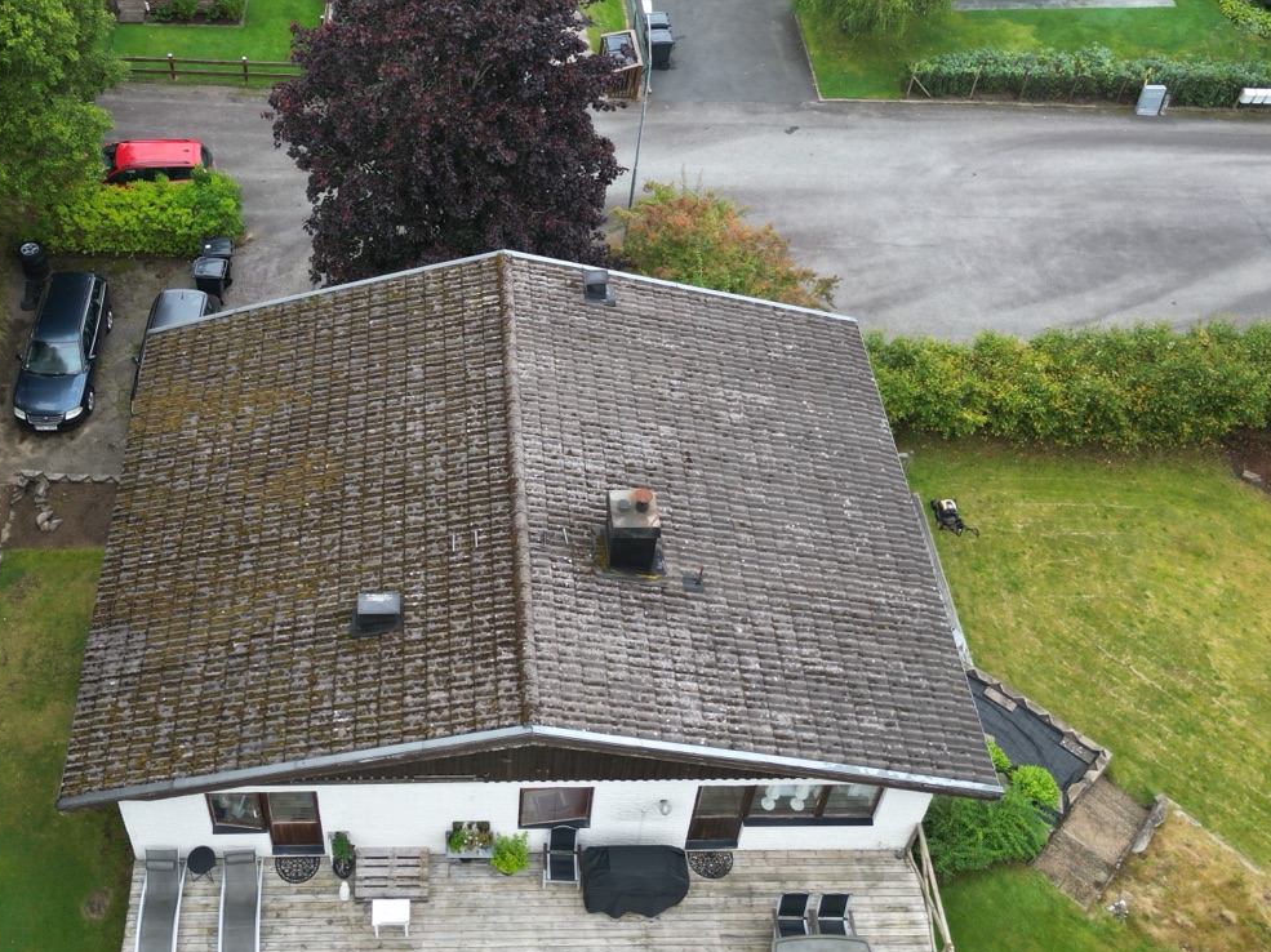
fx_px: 1431
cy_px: 277
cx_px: 435
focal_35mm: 39
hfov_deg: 47.2
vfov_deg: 36.2
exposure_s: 1/180
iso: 110
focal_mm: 6.72
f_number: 1.7
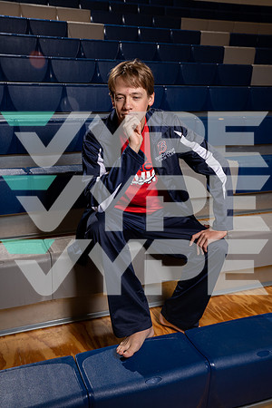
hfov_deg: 35.9
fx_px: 419
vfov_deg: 51.9
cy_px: 204
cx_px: 136
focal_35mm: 37
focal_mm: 37
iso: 320
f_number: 8
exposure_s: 1/250
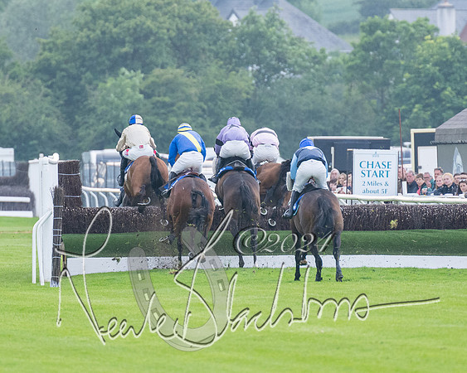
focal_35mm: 719
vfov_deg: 2.2
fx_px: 9940
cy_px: 206
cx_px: 252
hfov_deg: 2.7
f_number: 4
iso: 800
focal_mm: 280
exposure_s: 1/1000
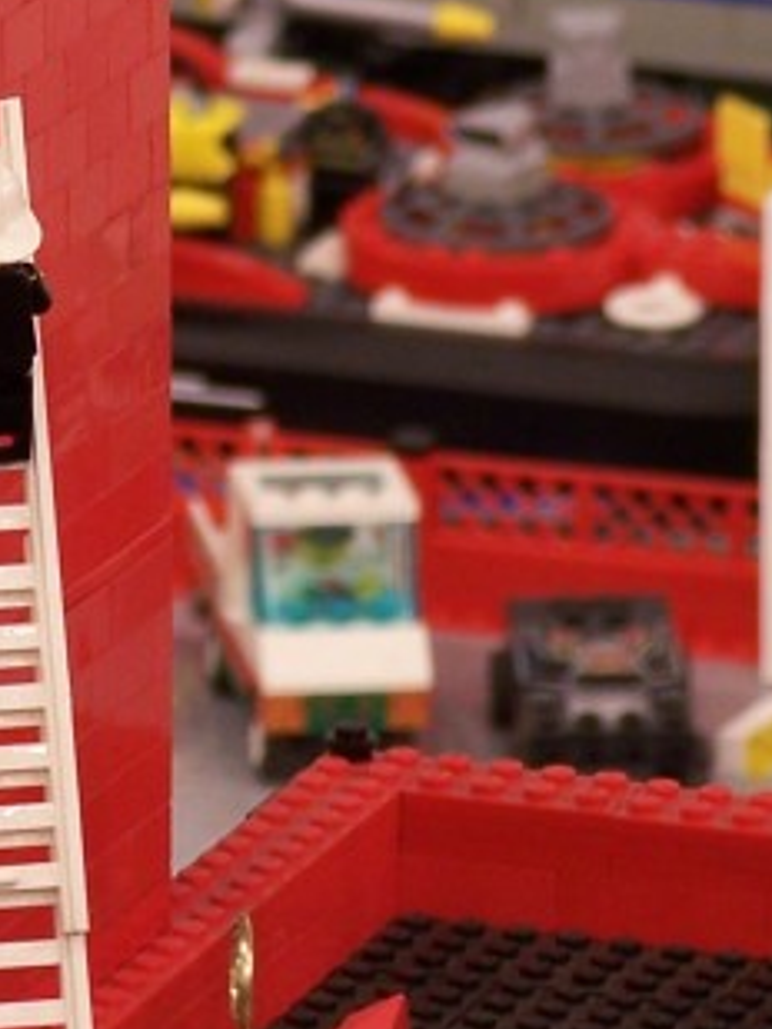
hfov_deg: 2.7
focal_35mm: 560
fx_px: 16641
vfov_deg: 3.5
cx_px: -146
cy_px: 216
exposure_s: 1/4
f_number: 3.2
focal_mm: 28
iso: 80
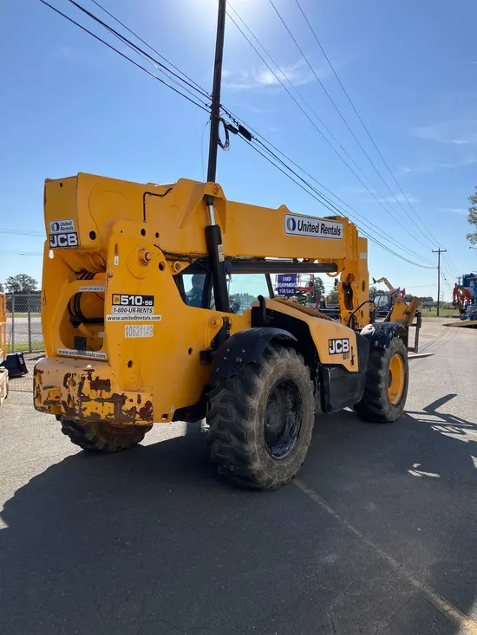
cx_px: 238
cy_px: 318
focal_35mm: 28
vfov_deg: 63.4
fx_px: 514
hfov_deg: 49.8
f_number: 1.8
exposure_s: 1/2433
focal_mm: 3.99
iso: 32
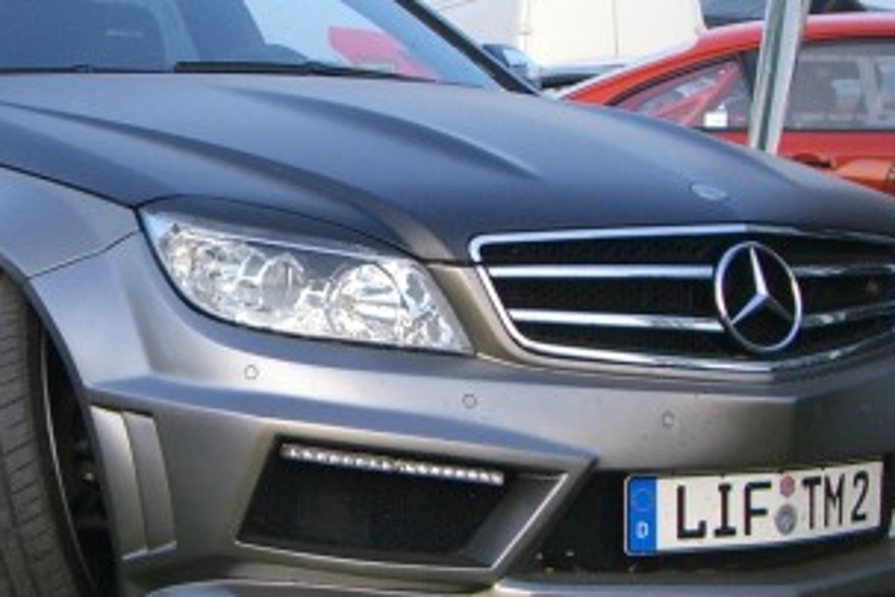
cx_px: 177
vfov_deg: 13.2
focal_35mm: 104
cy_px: 368
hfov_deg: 19.4
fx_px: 2587
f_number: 2.7
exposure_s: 1/200
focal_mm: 6.2
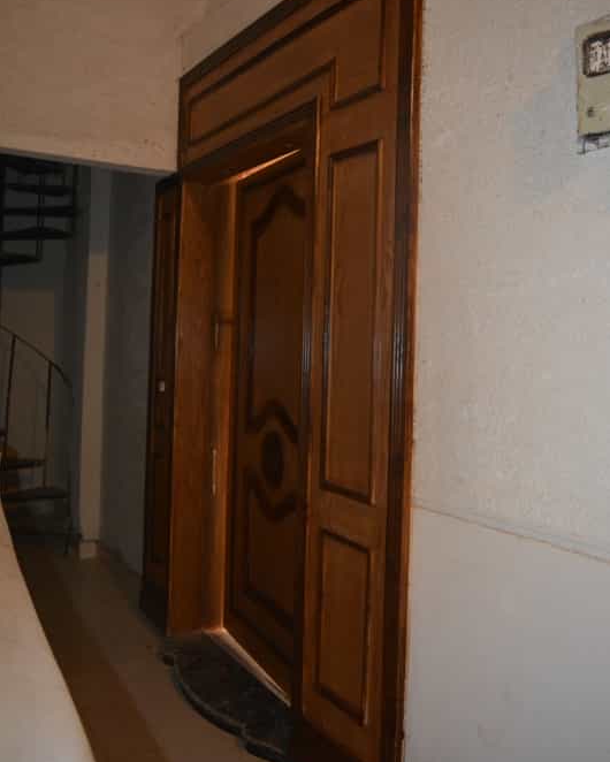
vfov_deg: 52.7
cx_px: 306
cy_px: 333
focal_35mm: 34
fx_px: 767
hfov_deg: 43.4
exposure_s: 1/60
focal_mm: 20
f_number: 3.8
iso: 2200
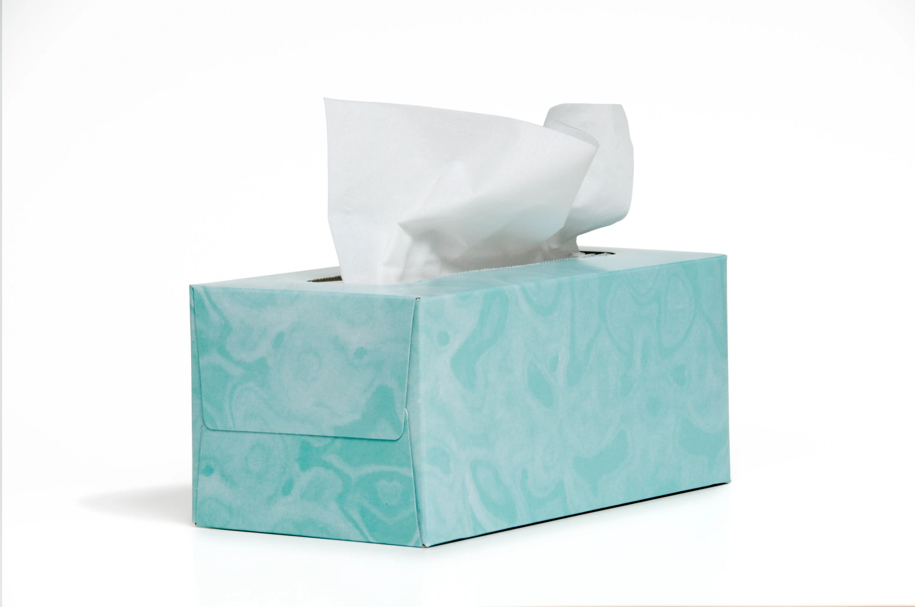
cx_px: 458
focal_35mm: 202
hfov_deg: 10.2
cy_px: 304
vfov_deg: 6.8
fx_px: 5140
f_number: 16
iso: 500
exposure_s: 1/60
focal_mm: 135
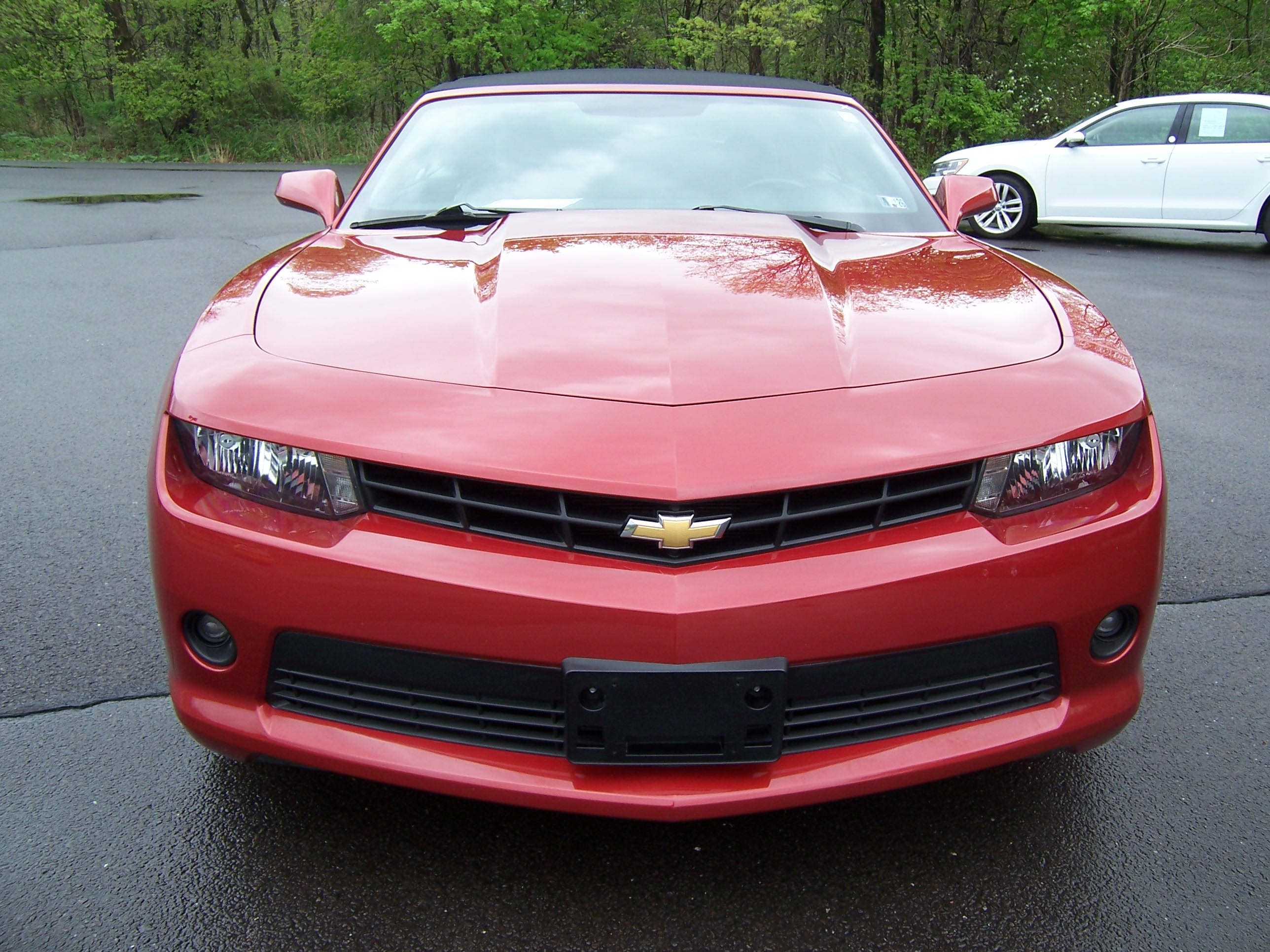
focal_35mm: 33
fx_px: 1211
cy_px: 476
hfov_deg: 55.4
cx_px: 635
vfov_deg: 42.9
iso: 80
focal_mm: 5.5
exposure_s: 1/180
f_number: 3.4
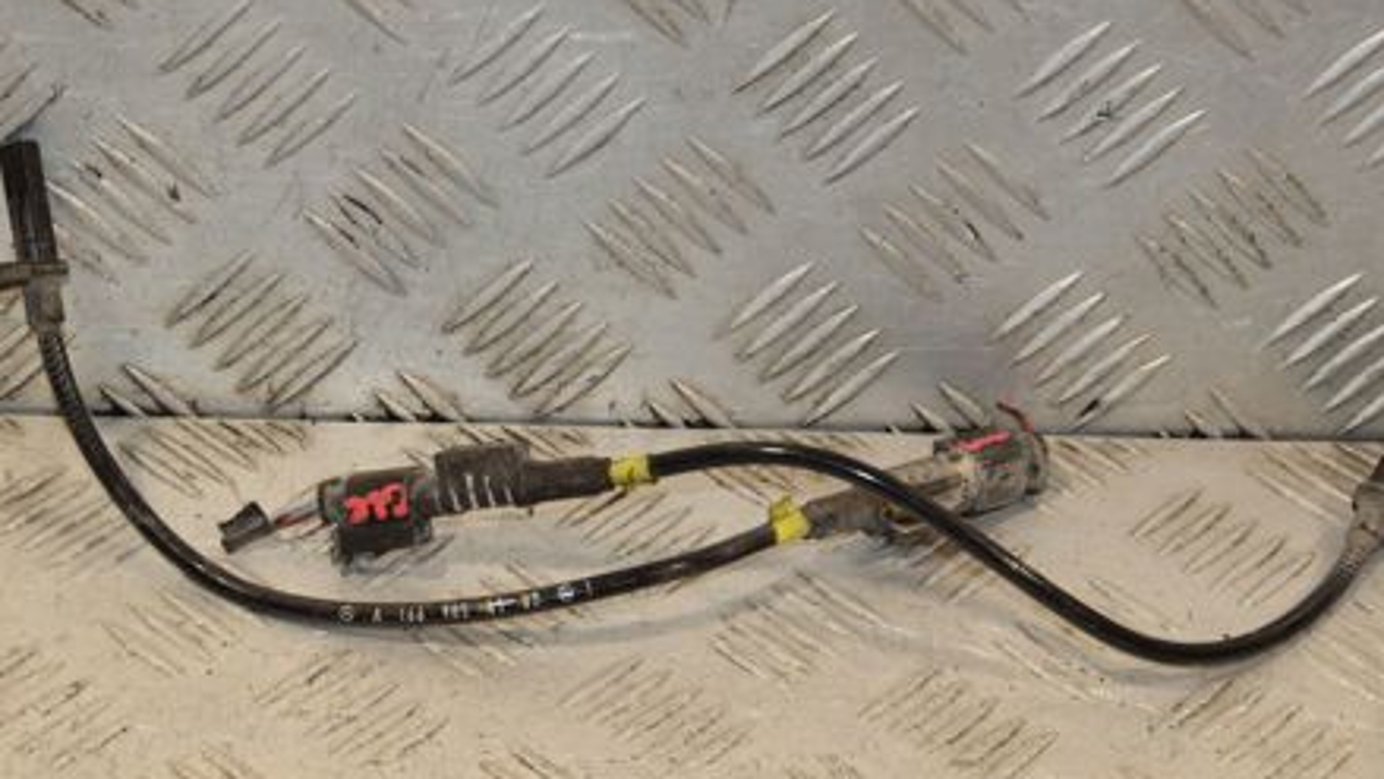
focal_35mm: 119
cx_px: 681
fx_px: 4367
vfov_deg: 10.2
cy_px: 391
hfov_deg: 18.0
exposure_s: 1/200
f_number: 7.1
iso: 800
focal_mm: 52
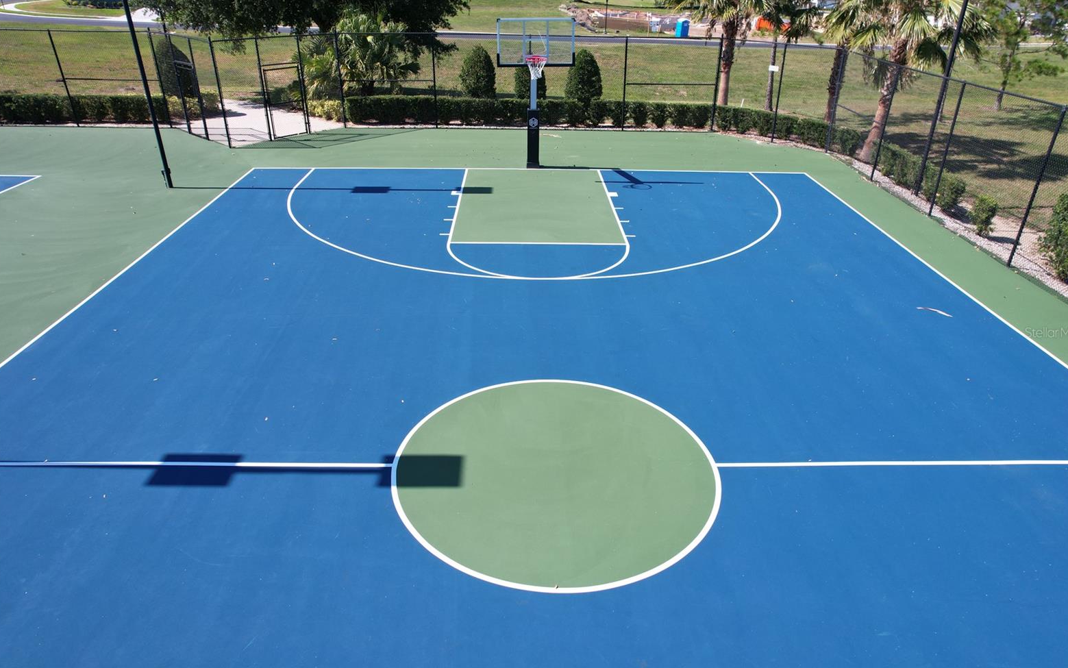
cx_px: 538
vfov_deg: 53.0
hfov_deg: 77.1
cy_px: 332
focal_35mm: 23
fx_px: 670
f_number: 2.8
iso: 100
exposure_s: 1/1000
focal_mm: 8.38
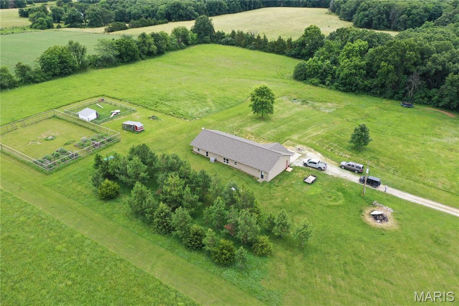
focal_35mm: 28
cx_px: 230
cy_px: 153
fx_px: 357
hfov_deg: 65.5
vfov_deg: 46.4
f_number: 5
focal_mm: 10.26
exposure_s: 1/100
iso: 100
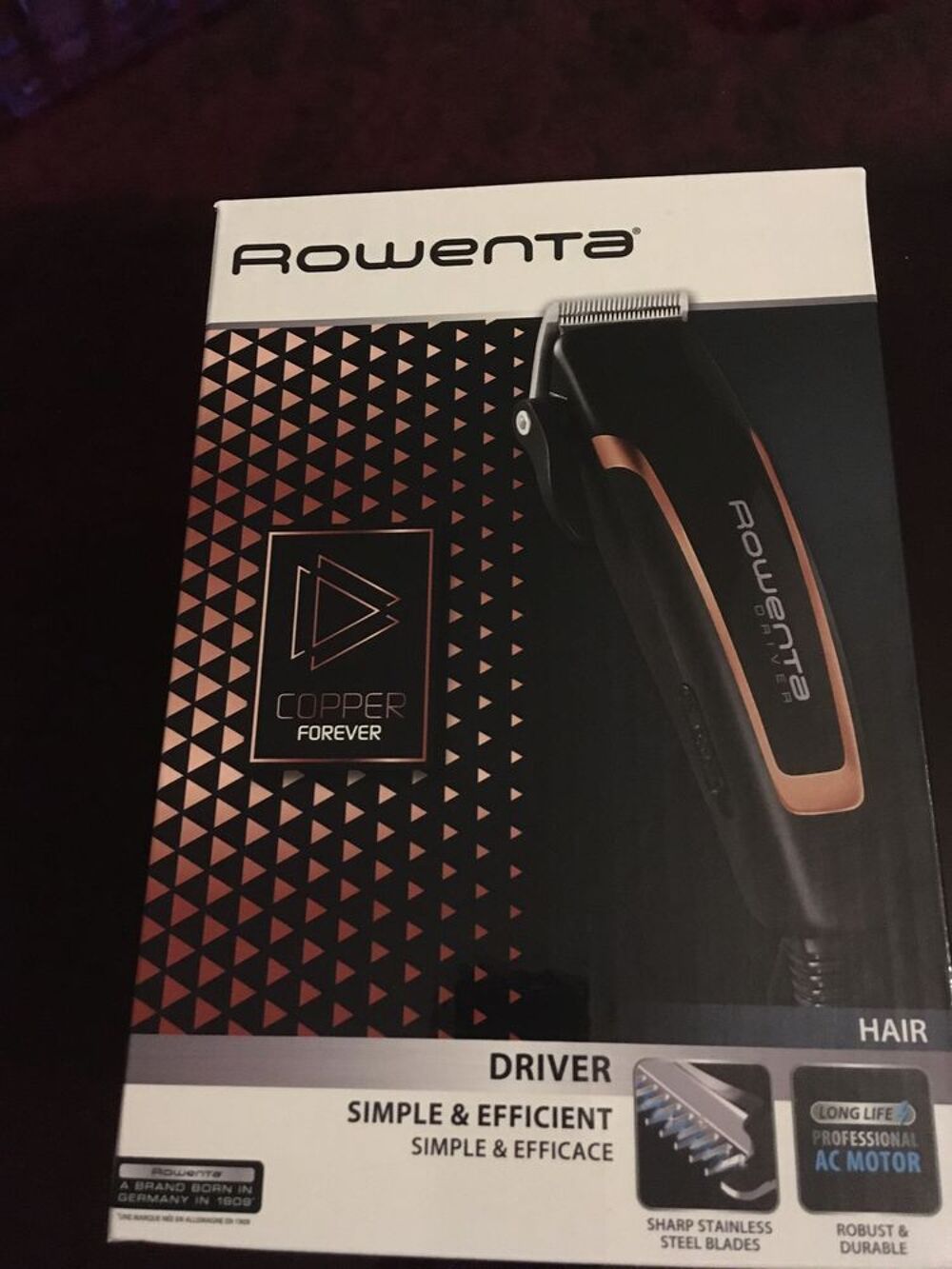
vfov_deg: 61.7
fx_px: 1063
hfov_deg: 48.2
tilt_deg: -71.7
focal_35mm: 29
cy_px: 634
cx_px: 476
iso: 400
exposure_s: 1/17
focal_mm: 4.15
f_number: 2.2
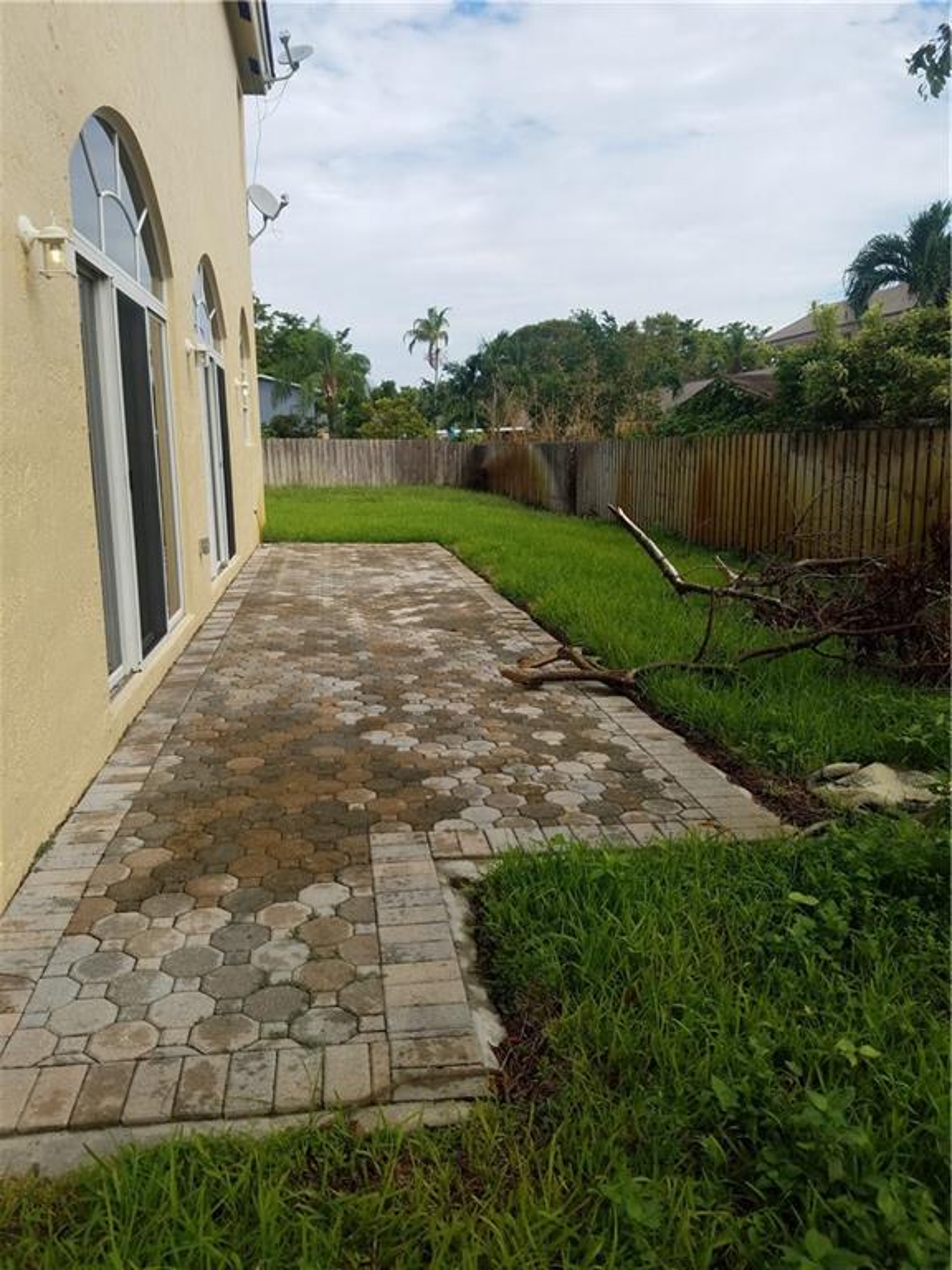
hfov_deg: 53.1
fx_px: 953
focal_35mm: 26
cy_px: 635
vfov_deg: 67.3
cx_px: 476
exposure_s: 1/2296
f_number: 1.7
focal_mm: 4.2
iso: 50
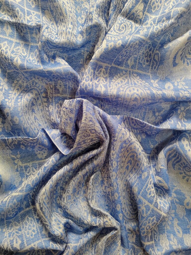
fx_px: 199
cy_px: 128
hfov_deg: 51.4
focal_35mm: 27
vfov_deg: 65.3
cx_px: 96
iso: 640
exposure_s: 1/50
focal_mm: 5.52
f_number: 1.9
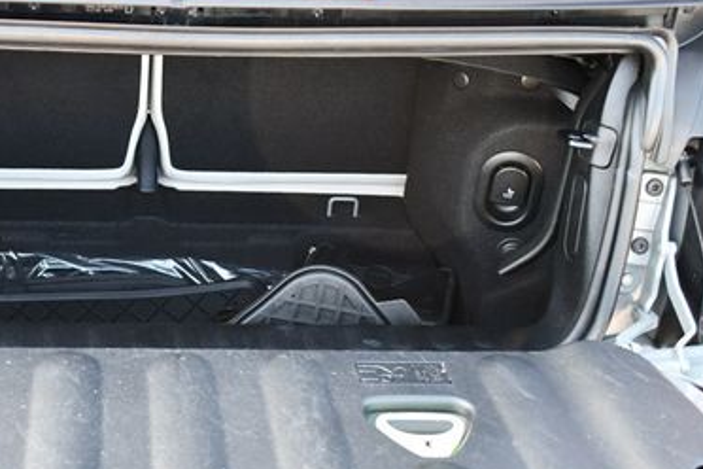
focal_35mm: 62
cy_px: 233
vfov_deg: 21.9
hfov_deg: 31.6
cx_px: 149
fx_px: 1211
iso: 800
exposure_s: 1/200
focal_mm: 18
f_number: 3.5
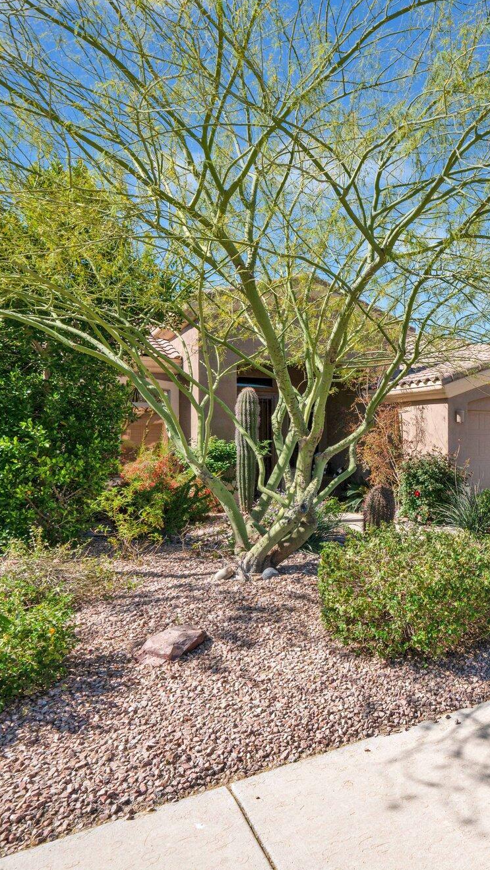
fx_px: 600
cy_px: 432
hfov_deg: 38.6
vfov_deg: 71.9
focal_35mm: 26
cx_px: 506
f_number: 10
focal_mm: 16
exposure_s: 1/160
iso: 100
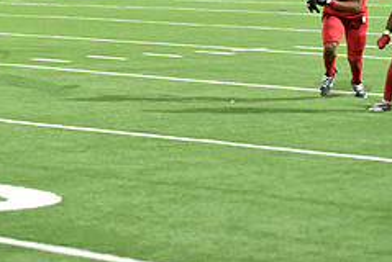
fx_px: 2431
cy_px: -17
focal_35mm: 223
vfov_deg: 6.2
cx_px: -38
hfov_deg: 9.1
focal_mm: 92
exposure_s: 1/1000
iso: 12800
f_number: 2.8
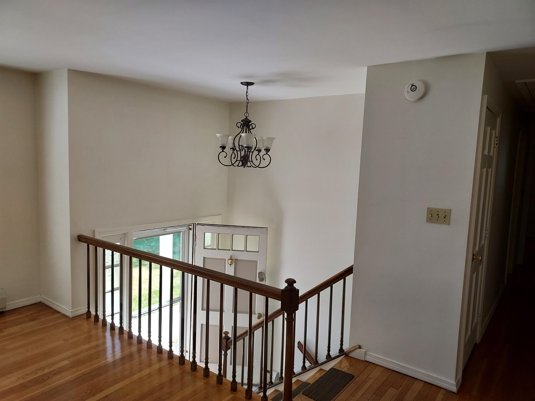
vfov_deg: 56.8
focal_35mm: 24
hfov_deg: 71.6
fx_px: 371
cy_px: 200
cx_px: 268
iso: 64
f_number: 1.8
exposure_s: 1/120
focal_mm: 4.6
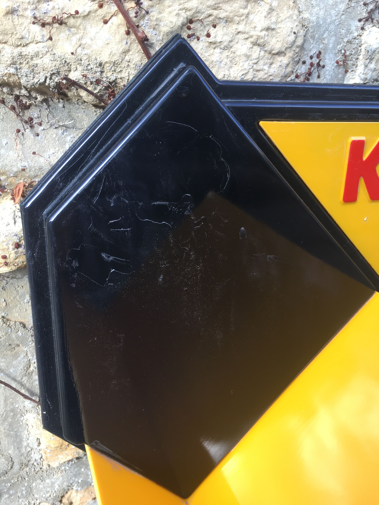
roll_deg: -0.4
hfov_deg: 48.2
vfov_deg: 61.7
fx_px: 423
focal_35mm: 29
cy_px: 252
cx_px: 190
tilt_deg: -20.8
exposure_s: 1/100
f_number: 2.2
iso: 32
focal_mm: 4.15
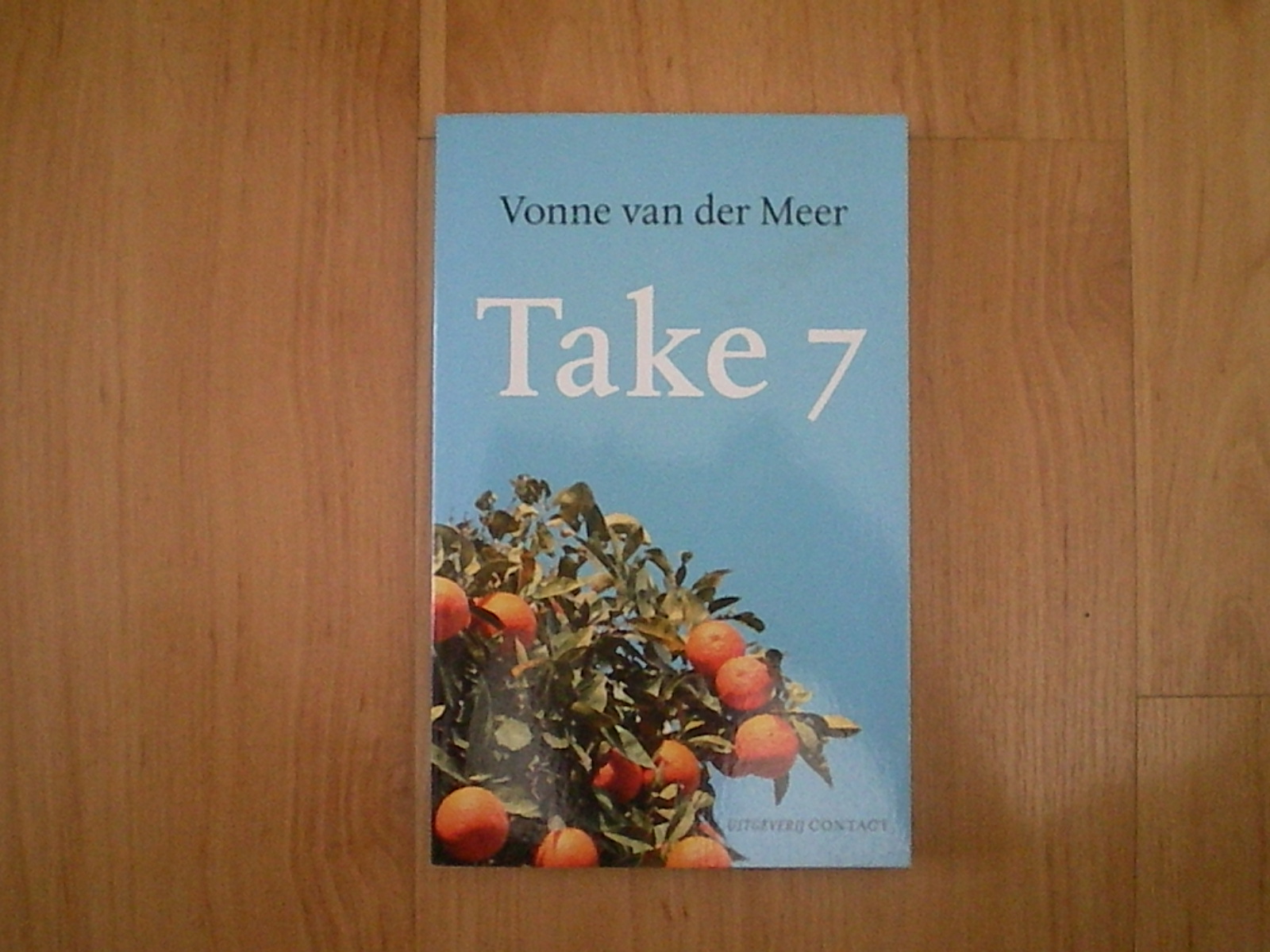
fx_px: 1394
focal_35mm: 38
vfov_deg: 37.7
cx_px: 635
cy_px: 476
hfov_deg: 49.0
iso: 702
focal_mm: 6.3
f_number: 3.1
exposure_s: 1/100
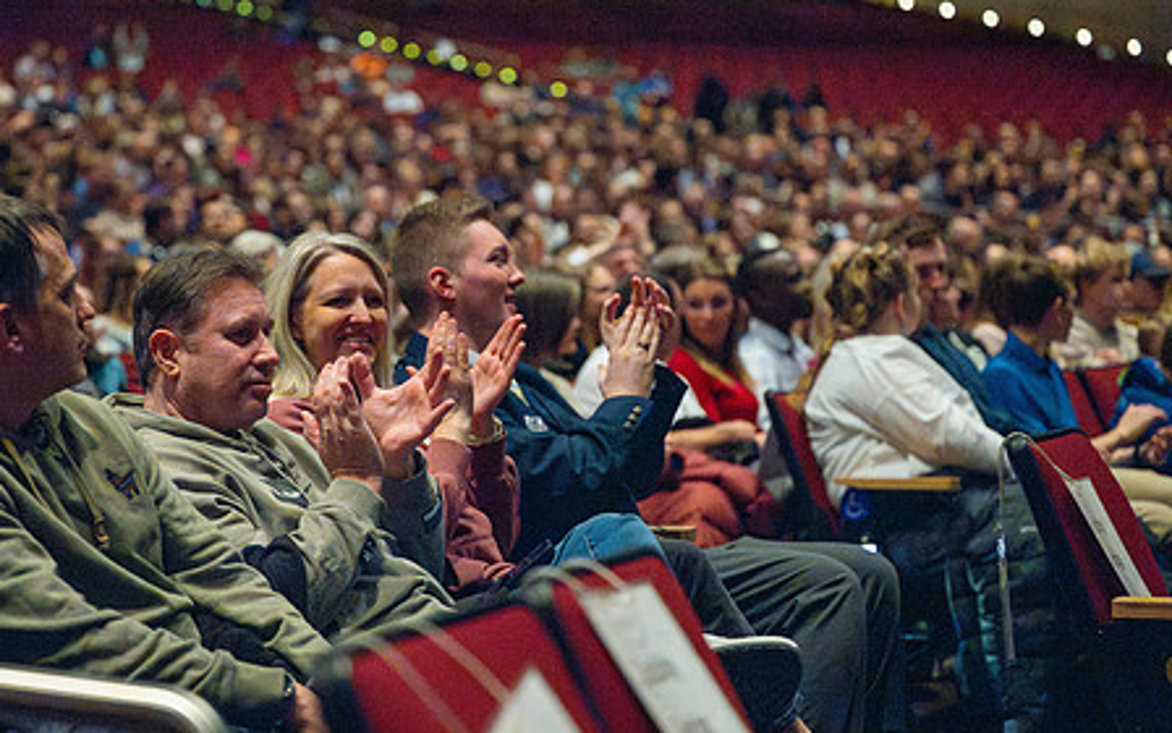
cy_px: 321
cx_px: 445
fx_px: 3034
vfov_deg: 13.8
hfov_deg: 21.8
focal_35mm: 95
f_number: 2.8
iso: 8000
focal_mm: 72
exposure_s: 1/320
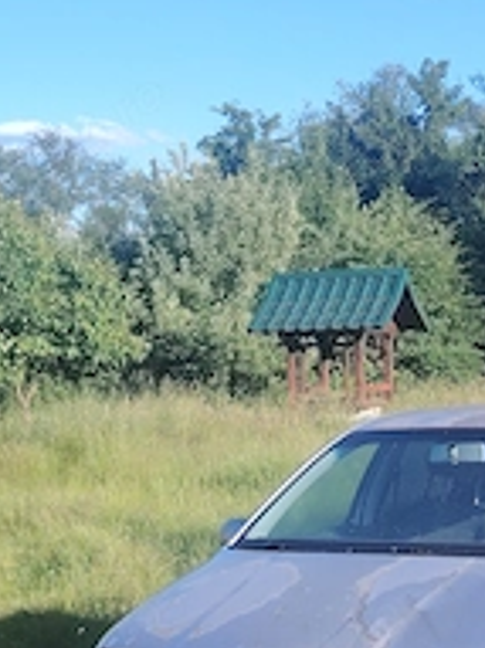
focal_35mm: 86
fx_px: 1608
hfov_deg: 17.0
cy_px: 478
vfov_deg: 22.6
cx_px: 410
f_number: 1.75
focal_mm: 5.25
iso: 100
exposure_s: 1/417
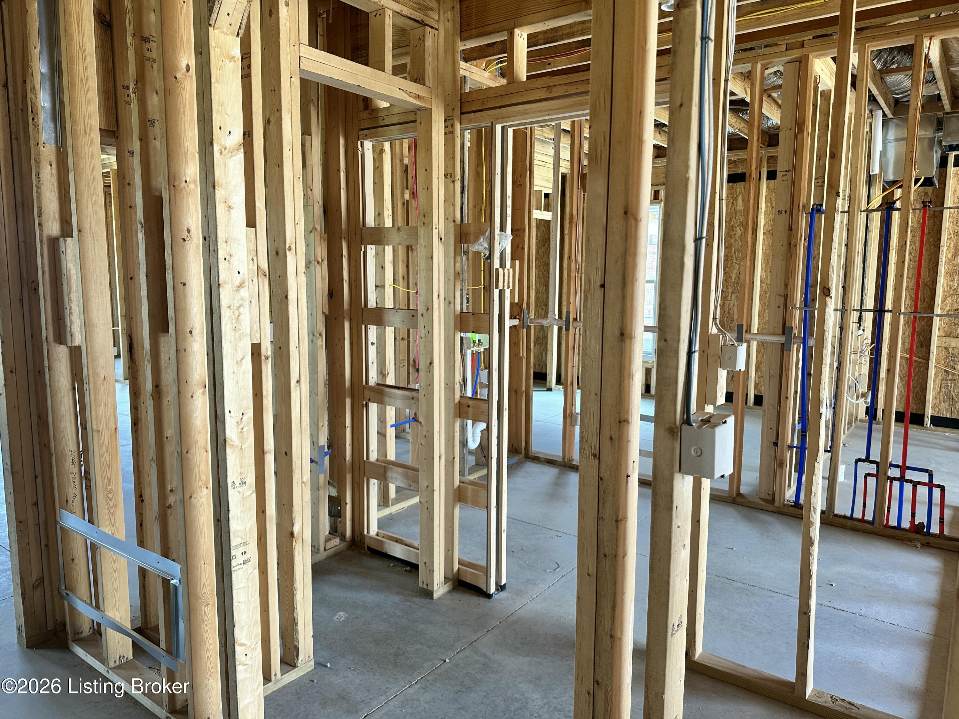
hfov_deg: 71.6
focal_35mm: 24
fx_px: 665
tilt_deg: -6.0
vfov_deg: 56.8
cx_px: 480
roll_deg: -1.0
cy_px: 360
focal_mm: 6.86
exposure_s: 1/121
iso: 160
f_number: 1.78
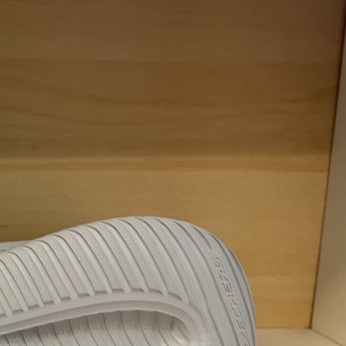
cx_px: -71
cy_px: 210
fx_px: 667
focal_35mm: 59
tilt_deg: -9.6
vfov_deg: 29.0
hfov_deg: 25.9
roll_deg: -0.2
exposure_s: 1/50
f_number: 1.5
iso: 125
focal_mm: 5.7
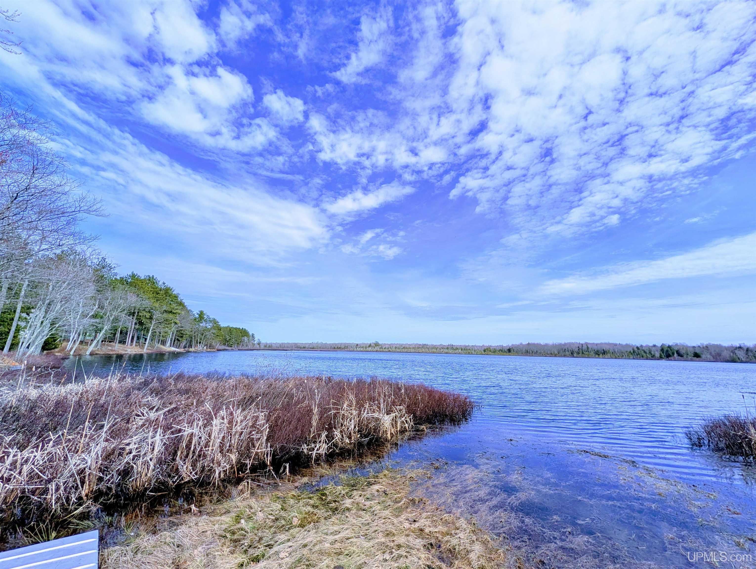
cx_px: 378
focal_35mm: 12
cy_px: 284
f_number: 1.7
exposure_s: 1/3077
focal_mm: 2.02
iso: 49
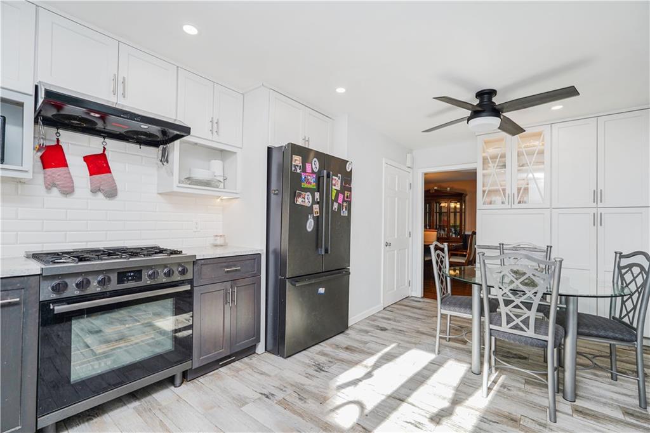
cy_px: 216
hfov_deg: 96.8
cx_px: 325
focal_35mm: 16
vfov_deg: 73.7
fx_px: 289
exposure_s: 1/40
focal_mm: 16
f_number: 4.5
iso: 64
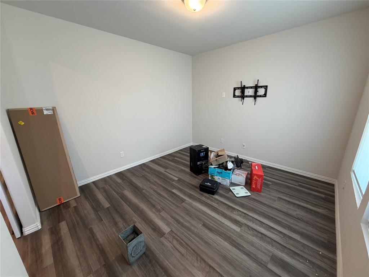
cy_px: 138
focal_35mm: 14
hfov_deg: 102.1
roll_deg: +1.7
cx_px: 184
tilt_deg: -16.1
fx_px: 149
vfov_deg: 85.7
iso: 160
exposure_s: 1/60
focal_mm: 2.22
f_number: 2.2
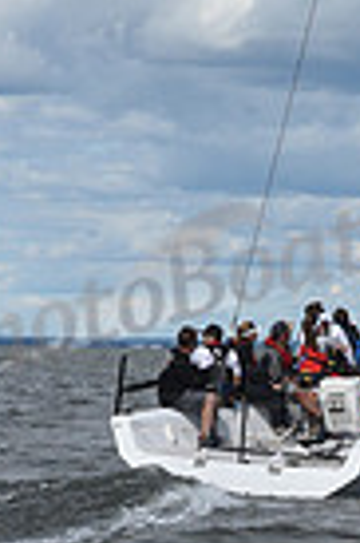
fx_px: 4466
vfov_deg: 6.8
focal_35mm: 297
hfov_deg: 4.6
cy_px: -377
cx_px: 678
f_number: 11
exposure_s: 1/640
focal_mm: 70
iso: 250
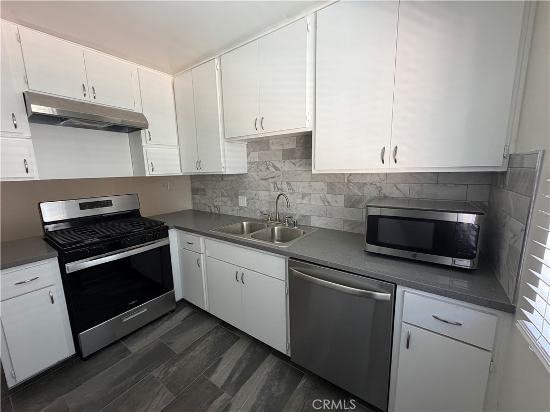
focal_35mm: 14
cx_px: 275
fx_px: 222
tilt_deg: -9.5
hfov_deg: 102.1
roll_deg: +1.1
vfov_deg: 85.7
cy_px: 206
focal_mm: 2.22
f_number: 2.2
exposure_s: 1/121
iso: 250
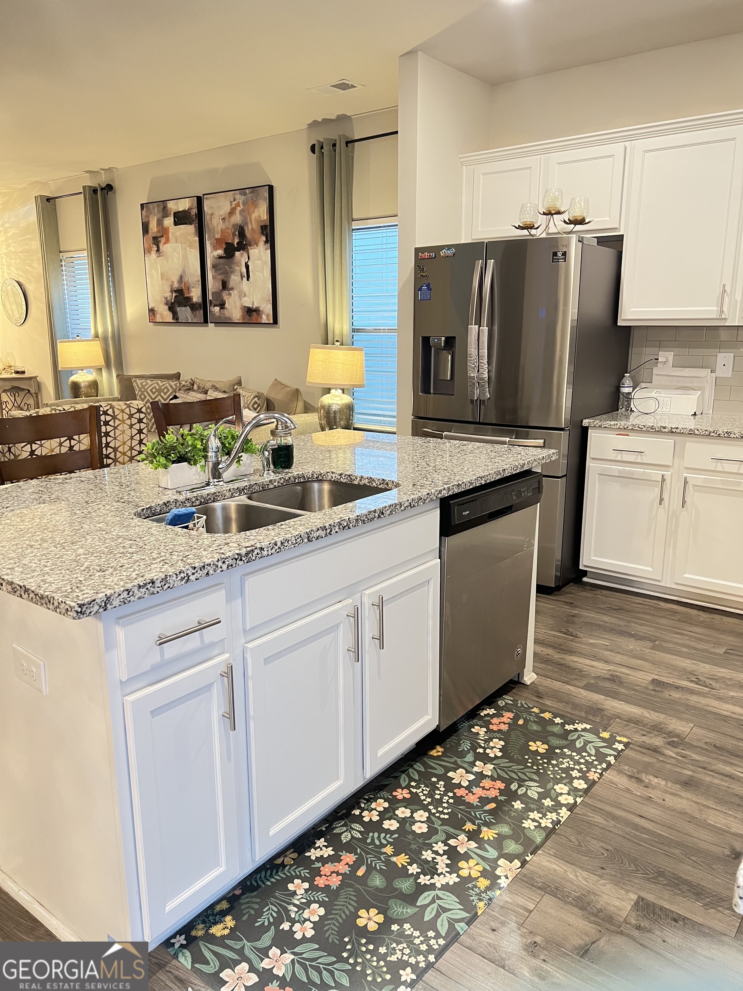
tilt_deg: -12.9
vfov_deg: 67.3
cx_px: 372
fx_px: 744
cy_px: 496
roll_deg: +0.4
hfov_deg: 53.1
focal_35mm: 26
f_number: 1.5
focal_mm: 5.7
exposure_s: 1/40
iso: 500
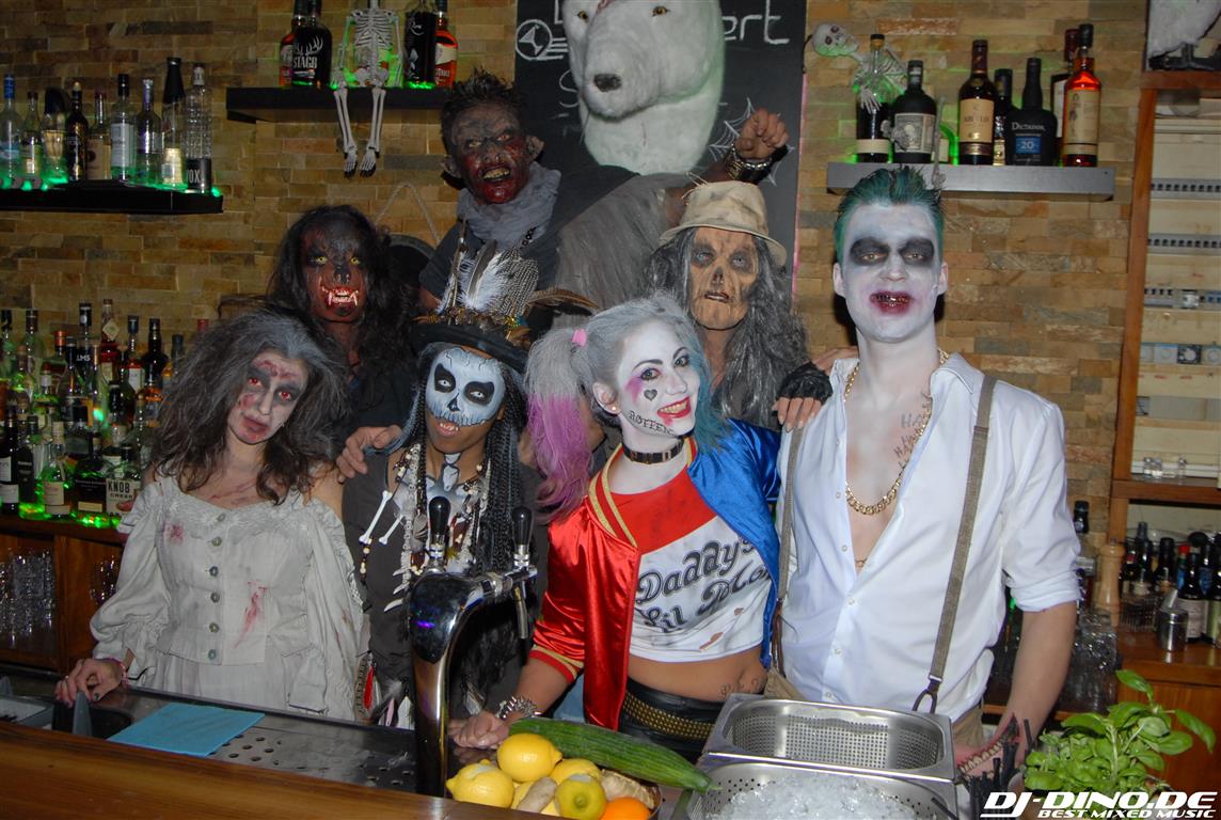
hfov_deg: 53.0
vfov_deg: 37.0
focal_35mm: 36
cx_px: 610
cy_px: 410
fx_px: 1224
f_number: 5.6
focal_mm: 24
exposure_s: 1/13
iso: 400
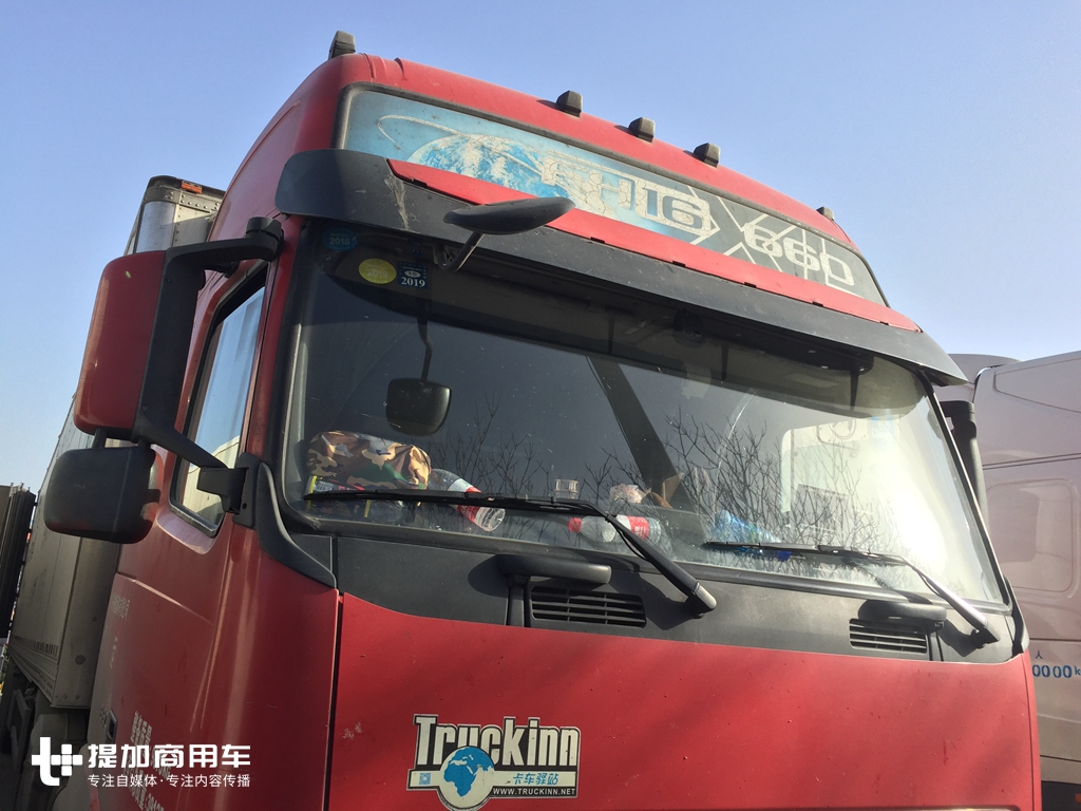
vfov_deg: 48.2
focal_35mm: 29
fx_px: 906
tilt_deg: +13.4
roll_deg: -3.8
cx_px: 540
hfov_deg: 61.7
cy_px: 406
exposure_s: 1/1130
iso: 32
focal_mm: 4.15
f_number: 2.2
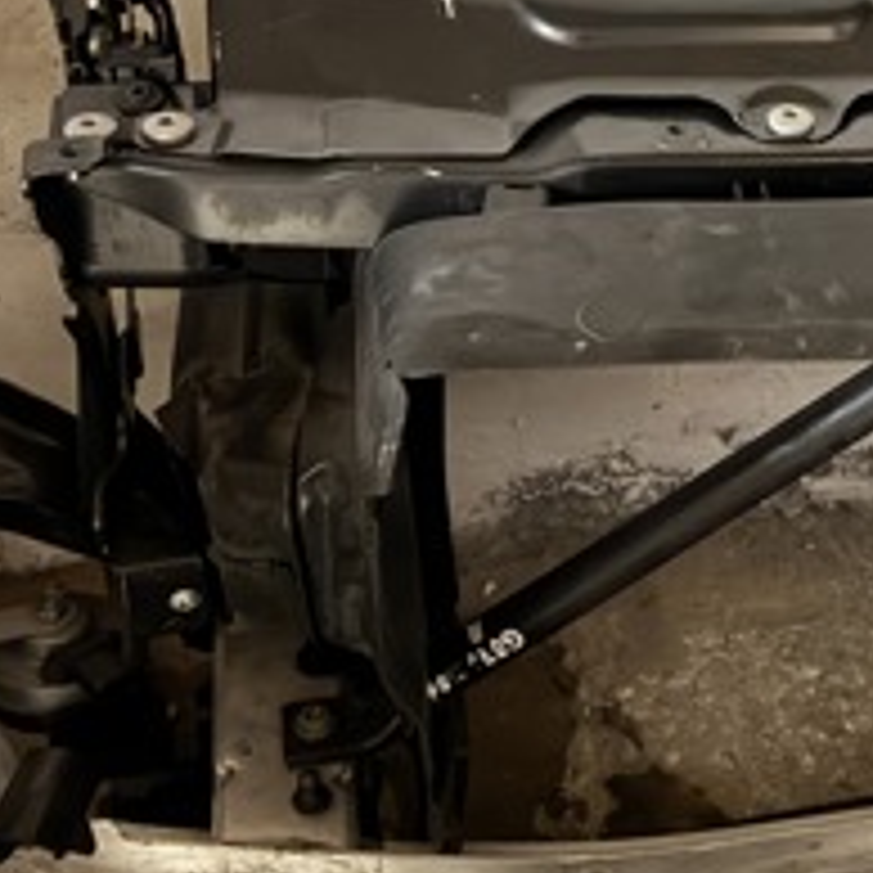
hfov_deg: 23.1
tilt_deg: -40.1
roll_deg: -7.2
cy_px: 340
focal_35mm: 70
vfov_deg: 24.6
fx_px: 1997
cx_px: 972
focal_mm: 6.76
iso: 1600
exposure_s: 1/9
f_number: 1.78
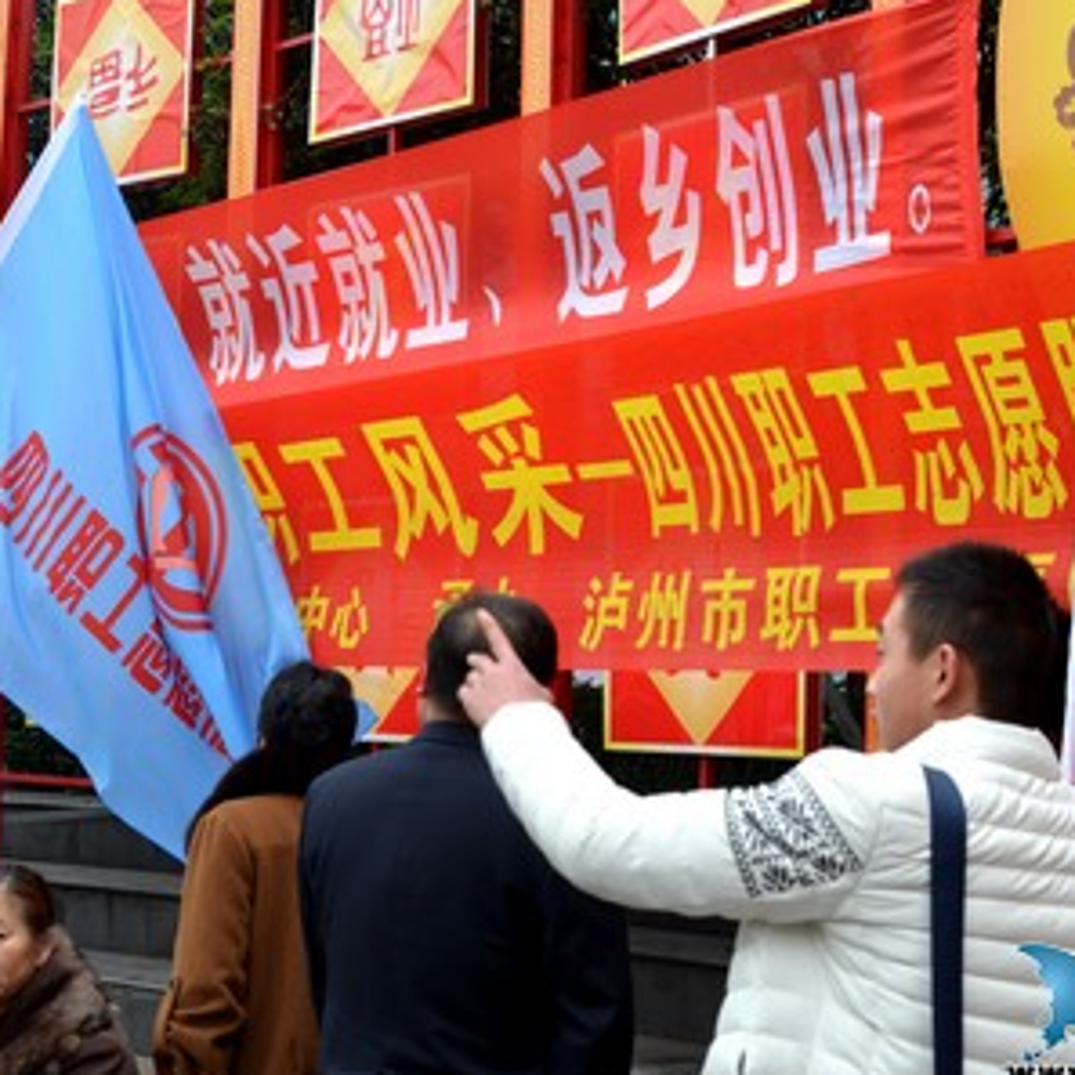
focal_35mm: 60
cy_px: 509
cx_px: 579
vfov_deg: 28.6
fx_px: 2108
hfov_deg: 28.6
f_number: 5.6
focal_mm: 28
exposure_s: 1/125
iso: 220
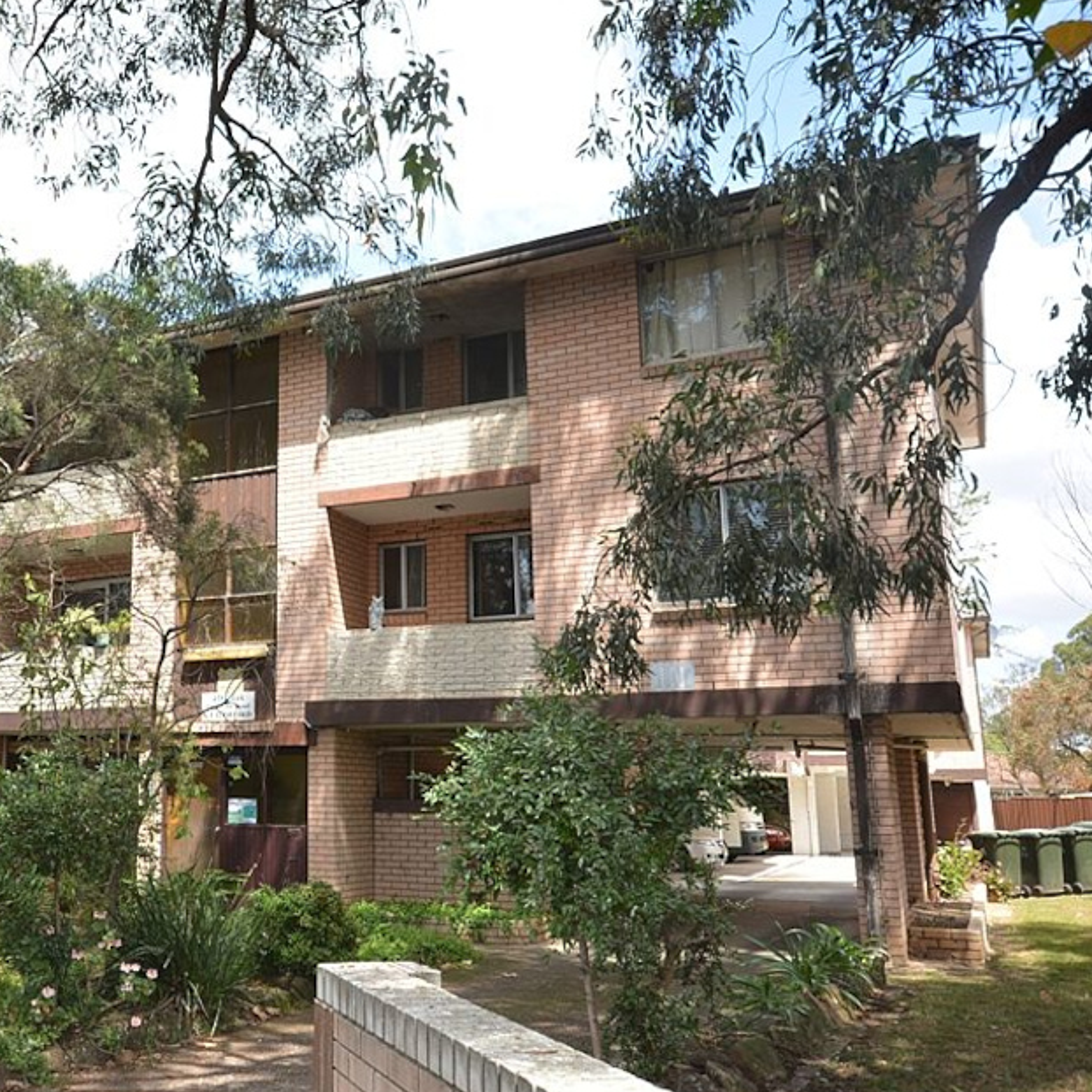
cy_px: 570
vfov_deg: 72.1
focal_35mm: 21
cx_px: 263
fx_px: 749
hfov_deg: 67.2
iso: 220
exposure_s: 1/60
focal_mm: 10
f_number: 4
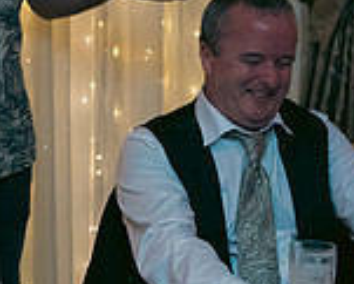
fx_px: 2076
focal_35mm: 198
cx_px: -56
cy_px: 36
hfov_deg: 9.6
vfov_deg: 7.8
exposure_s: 1/160
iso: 800
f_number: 3.5
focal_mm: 55
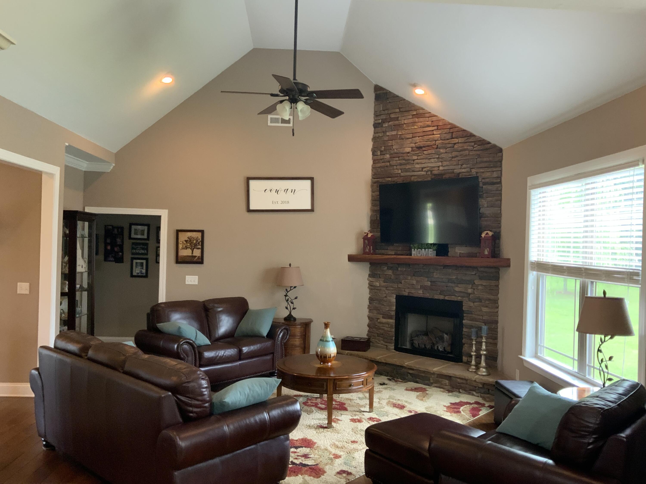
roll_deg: -2.4
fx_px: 541
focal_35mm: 29
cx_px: 323
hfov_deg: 61.7
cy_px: 242
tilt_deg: -0.1
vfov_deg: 48.2
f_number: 1.8
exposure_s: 1/60
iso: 250
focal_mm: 3
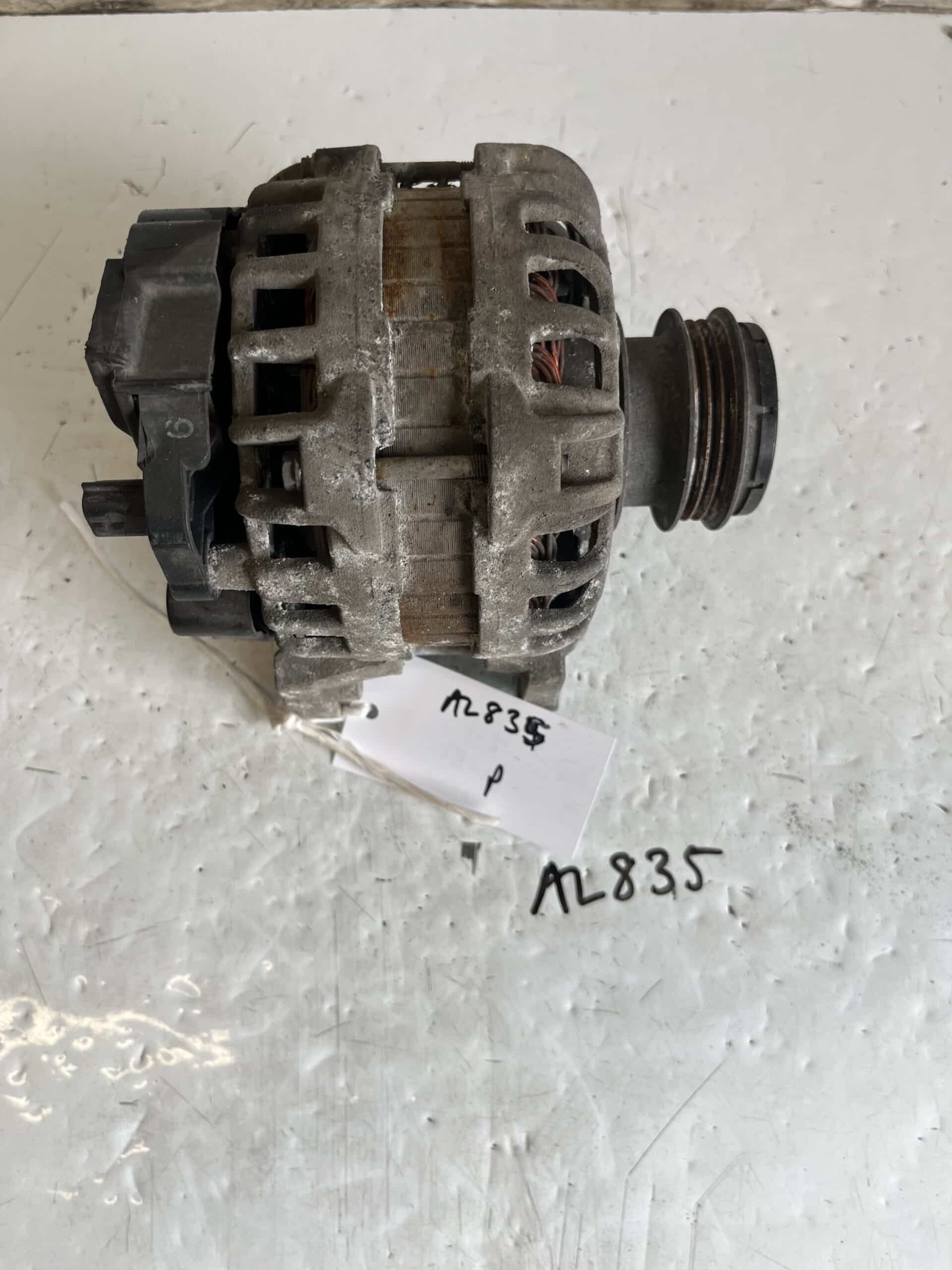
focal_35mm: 26
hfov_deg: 53.1
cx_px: 476
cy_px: 635
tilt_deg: -77.5
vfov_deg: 67.3
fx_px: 953
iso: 40
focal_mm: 5.1
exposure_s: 1/153
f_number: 1.6
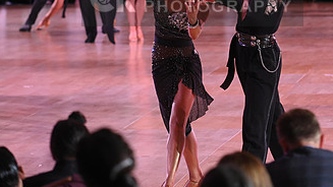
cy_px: -1
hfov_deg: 7.5
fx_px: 2543
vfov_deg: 4.2
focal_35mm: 288
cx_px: 192
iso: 1600
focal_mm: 155
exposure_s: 1/200
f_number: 4.5
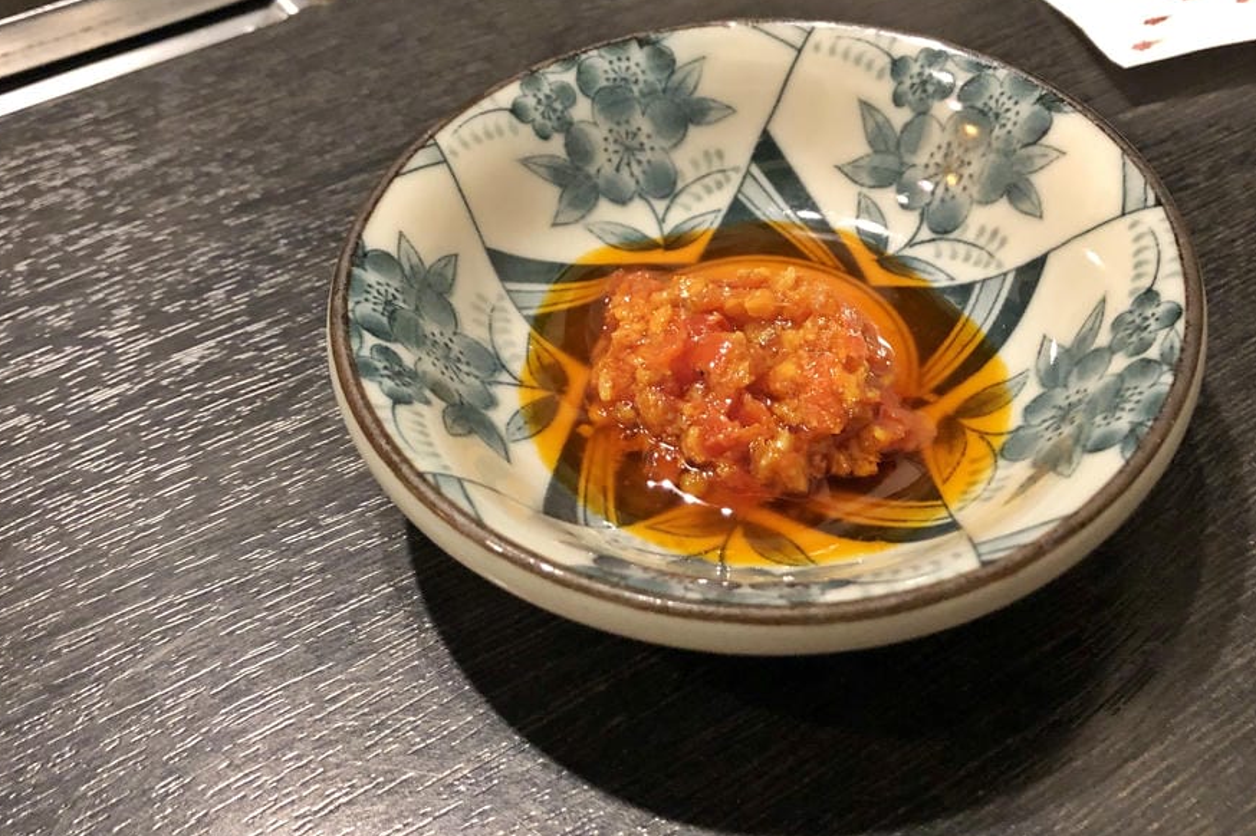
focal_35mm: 40
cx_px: 680
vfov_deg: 33.2
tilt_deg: -44.9
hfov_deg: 48.4
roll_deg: +3.7
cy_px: 305
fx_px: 1395
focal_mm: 3.99
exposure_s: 1/5
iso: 100
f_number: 1.8
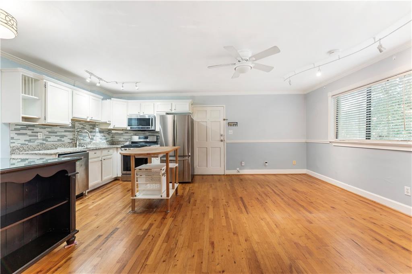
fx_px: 160
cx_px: 206
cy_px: 137
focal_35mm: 14
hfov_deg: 104.3
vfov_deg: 81.2
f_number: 8
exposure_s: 1/1.67
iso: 320
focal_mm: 14
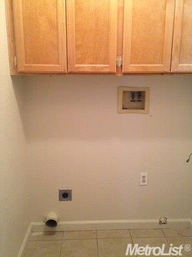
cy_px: 128
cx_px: 96
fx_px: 259
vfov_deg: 52.6
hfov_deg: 40.7
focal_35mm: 35
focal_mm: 4.28
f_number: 2.4
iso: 320
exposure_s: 1/20
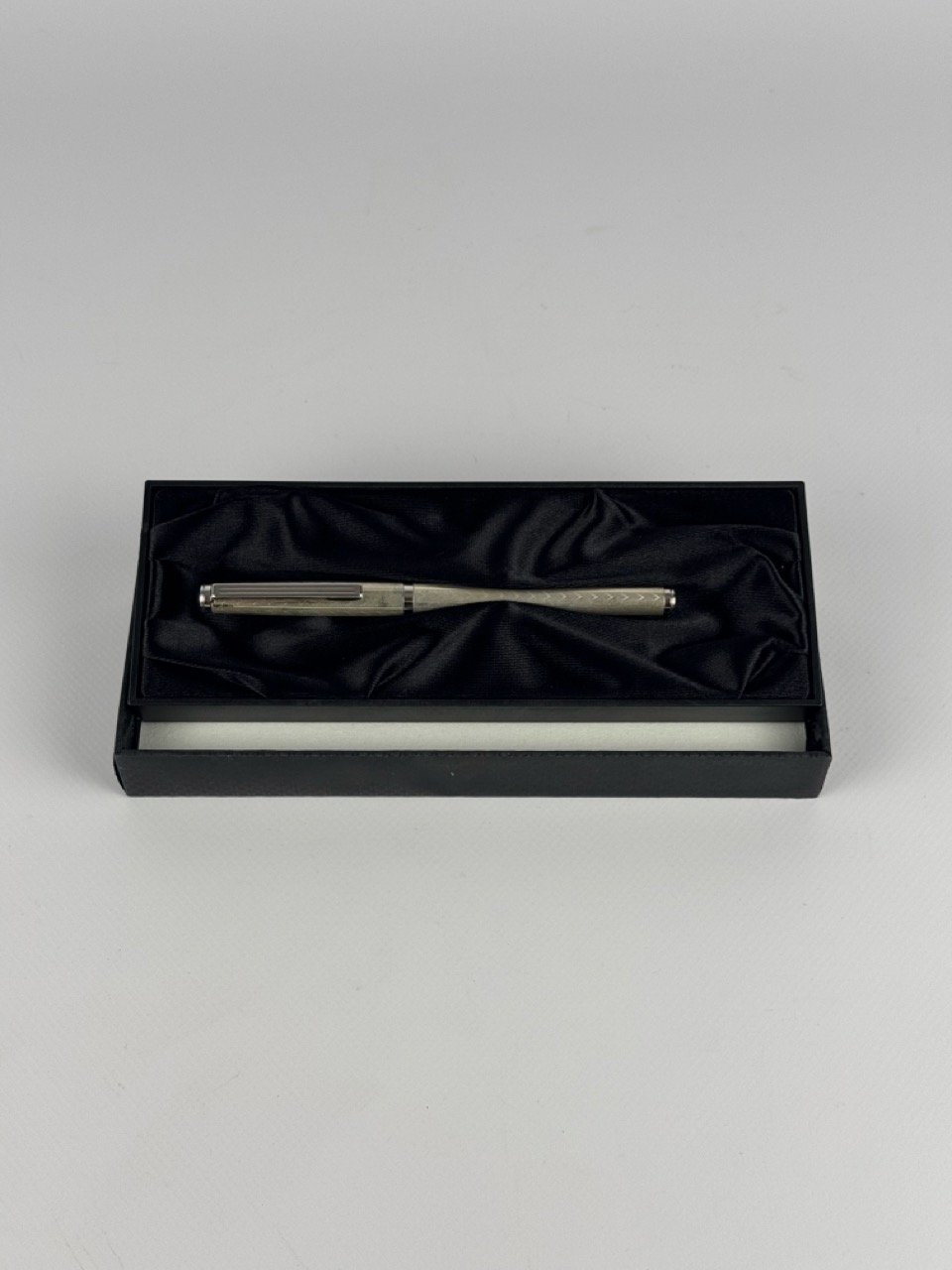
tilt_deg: -54.8
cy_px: 635
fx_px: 1760
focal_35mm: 48
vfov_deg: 39.7
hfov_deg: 30.3
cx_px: 476
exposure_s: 1/467
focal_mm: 6.76
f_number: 1.78
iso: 64
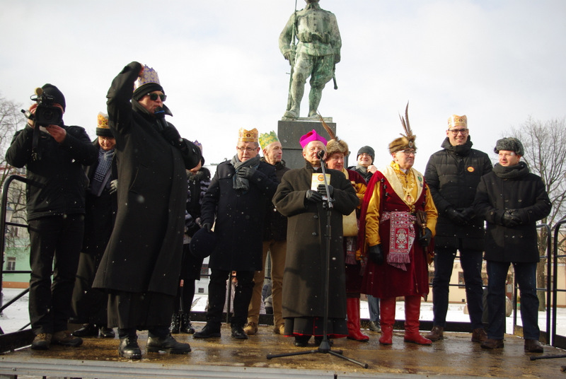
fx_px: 614
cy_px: 190
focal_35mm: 39
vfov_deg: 34.3
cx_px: 283
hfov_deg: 49.5
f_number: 4
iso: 280
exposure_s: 1/750
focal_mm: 26
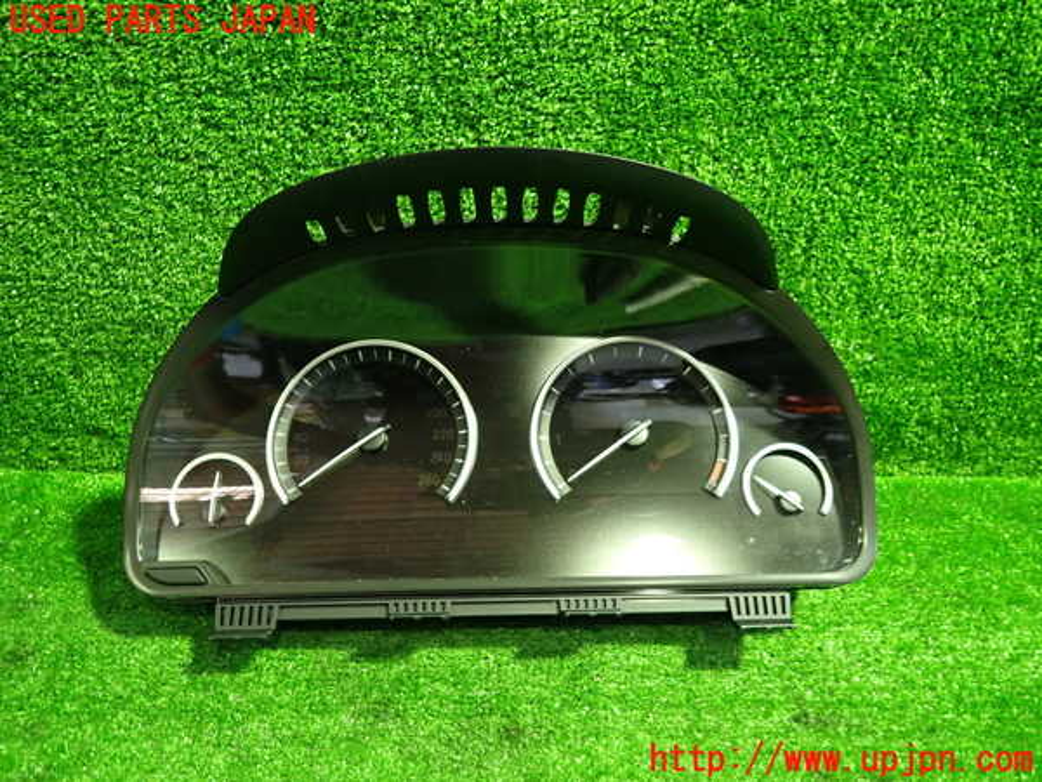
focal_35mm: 25
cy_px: 391
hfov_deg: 69.4
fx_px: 753
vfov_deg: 54.9
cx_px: 521
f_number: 2
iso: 500
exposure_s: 1/30
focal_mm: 4.5
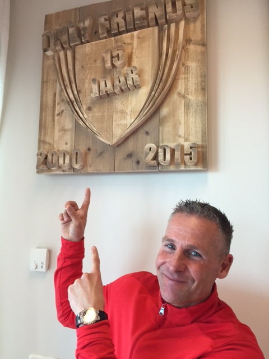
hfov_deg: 48.2
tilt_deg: +8.8
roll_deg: -0.6
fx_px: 300
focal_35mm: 29
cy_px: 180
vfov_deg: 61.7
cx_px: 134
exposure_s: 1/30
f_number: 2.2
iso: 100
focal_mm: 4.15
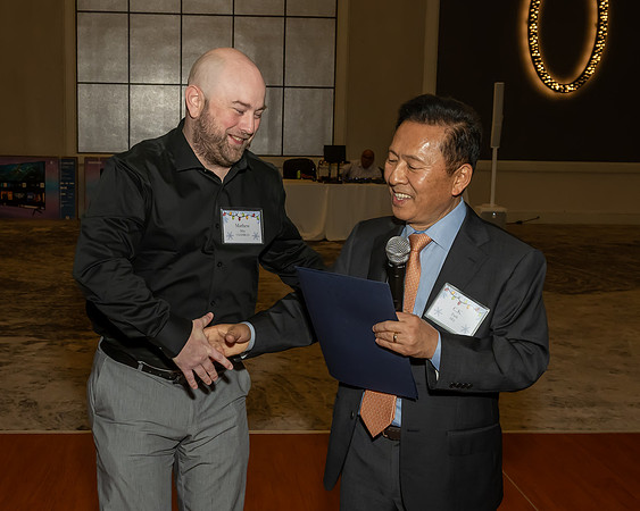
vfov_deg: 28.6
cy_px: 270
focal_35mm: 53
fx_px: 1003
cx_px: 264
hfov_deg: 35.3
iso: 1000
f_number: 7.1
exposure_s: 1/250
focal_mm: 23
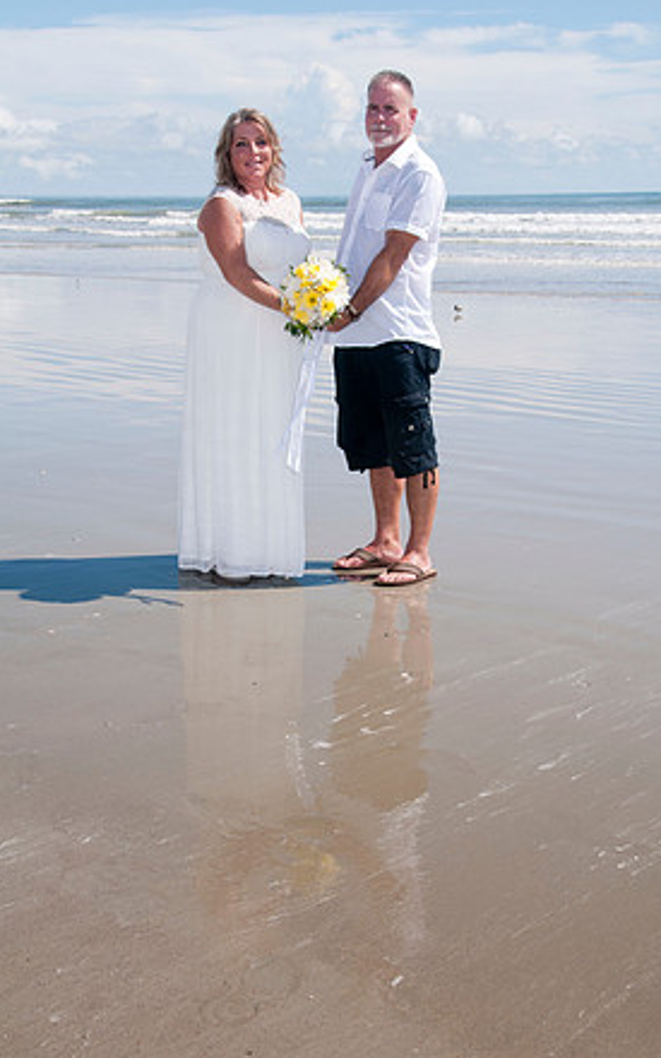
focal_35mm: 50
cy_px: 529
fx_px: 1441
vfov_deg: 40.3
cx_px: 335
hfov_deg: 25.8
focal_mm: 32
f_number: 13
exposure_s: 1/250
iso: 100
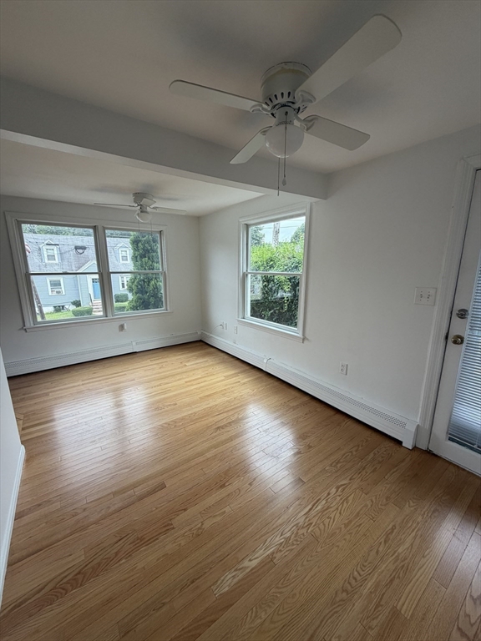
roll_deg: -1.0
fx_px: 259
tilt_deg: -13.5
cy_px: 320
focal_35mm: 14
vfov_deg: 102.1
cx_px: 240
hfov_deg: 85.7
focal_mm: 2.22
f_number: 2.2
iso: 100
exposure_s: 1/121
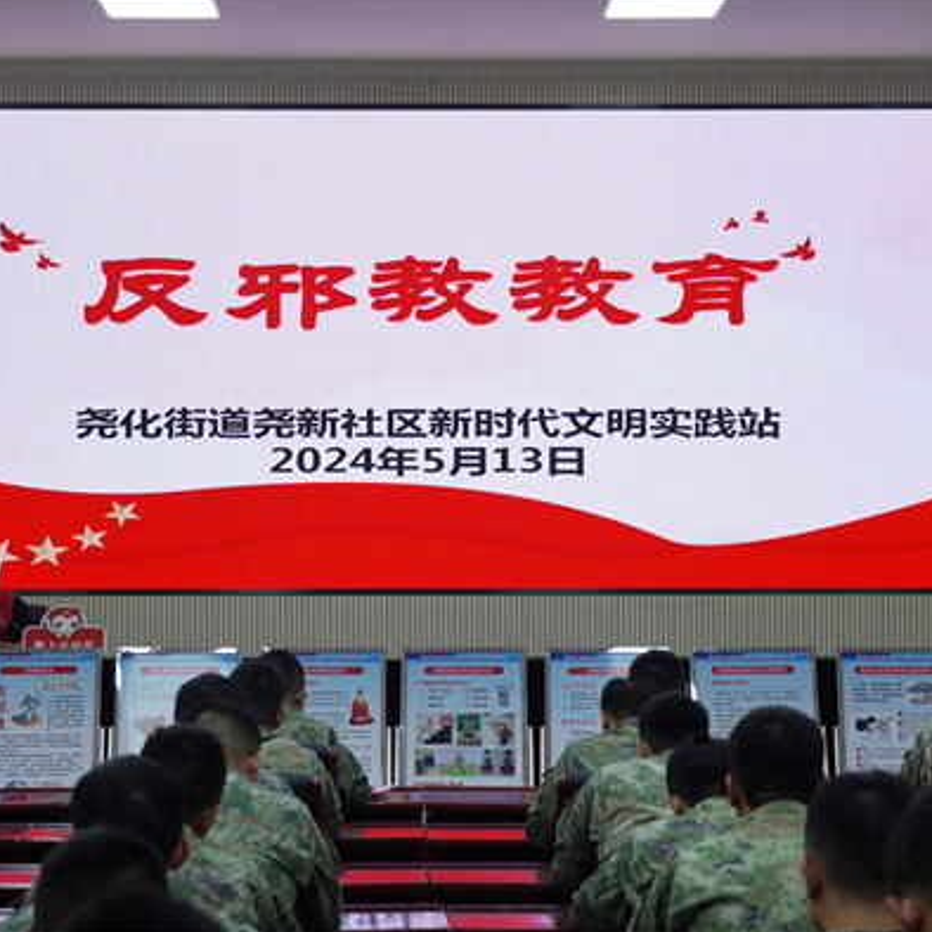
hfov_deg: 17.9
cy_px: 464
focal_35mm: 97
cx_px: 438
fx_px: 2955
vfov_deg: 17.9
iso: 125
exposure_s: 1/80
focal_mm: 50
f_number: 5
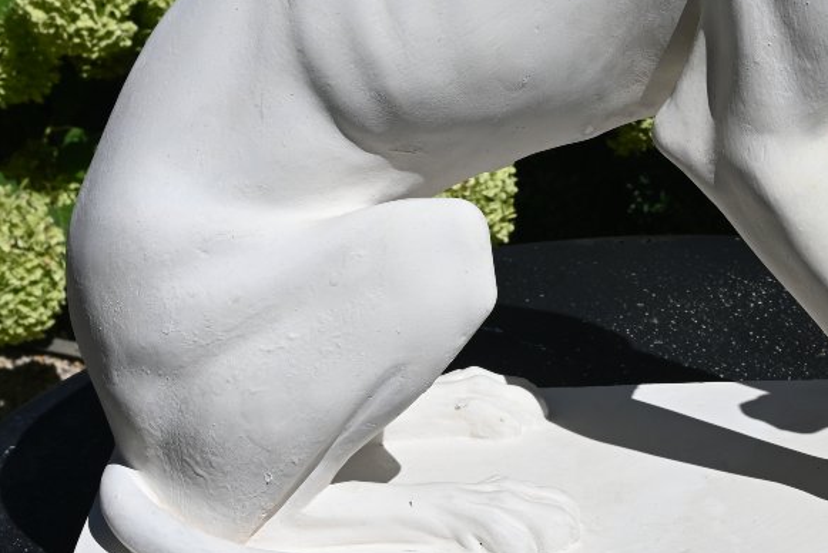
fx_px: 2244
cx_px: 648
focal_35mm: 98
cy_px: 172
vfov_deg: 14.0
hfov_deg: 20.7
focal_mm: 31.5
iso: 100
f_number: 9
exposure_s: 1/640
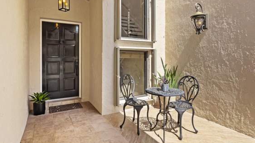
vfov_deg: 53.3
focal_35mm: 21
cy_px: 59
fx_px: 142
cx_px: 130
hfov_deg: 83.8
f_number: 9
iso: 250
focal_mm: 14
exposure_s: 1/80
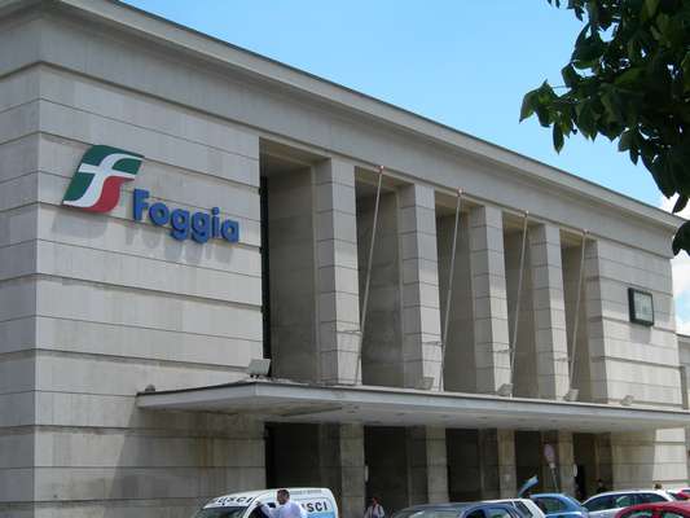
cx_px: 345
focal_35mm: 61
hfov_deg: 31.7
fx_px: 1216
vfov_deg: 24.0
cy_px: 259
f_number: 5.9
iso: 50
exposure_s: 1/236
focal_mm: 12.7
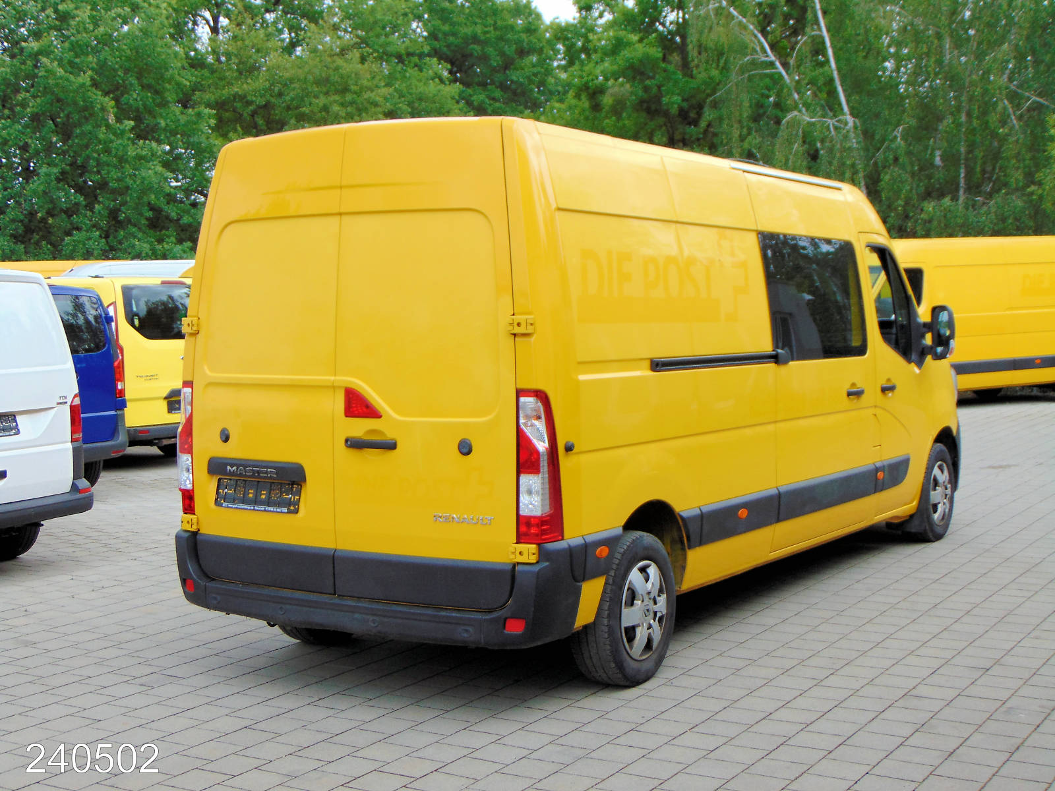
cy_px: 396
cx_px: 528
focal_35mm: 50
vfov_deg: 29.1
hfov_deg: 38.2
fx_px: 1524
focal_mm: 9
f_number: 3.5
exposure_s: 1/320
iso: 80
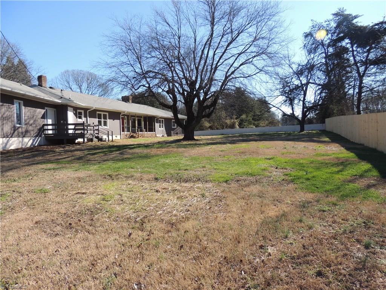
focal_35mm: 24
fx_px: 268
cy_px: 145
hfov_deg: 71.6
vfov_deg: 56.8
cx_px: 193
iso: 100
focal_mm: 4.3
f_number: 3
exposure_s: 1/800
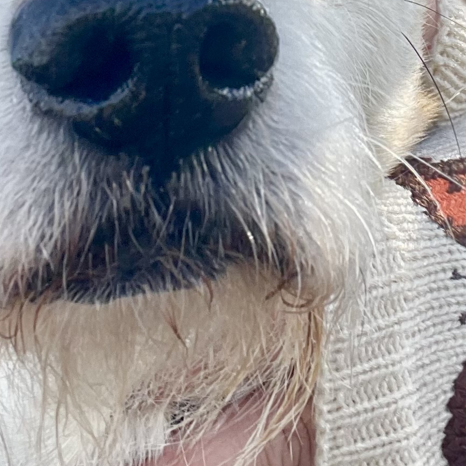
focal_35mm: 94
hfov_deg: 18.5
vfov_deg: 17.5
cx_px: 201
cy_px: -114
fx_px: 1432
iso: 25
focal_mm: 2.71
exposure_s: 1/121
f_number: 2.2
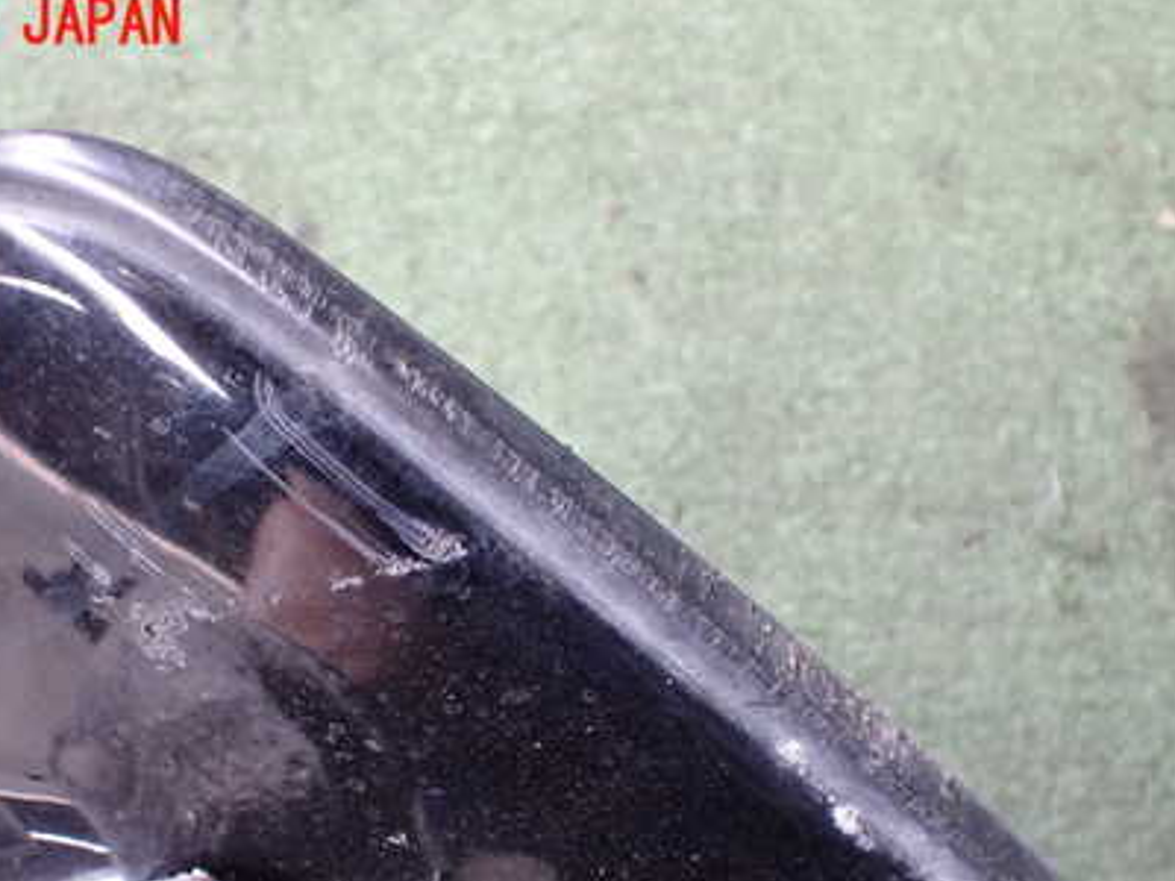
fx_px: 1527
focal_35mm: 45
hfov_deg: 42.0
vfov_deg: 31.7
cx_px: 529
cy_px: 649
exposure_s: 1/125
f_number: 2.3
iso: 250
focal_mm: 5.4
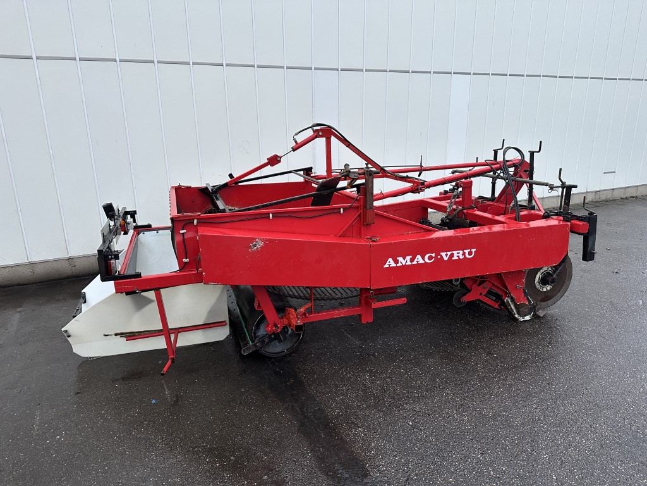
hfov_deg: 71.6
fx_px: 449
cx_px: 324
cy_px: 243
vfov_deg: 56.8
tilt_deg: -17.6
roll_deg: +1.0
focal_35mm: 24
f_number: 1.78
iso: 250
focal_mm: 6.86
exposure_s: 1/71
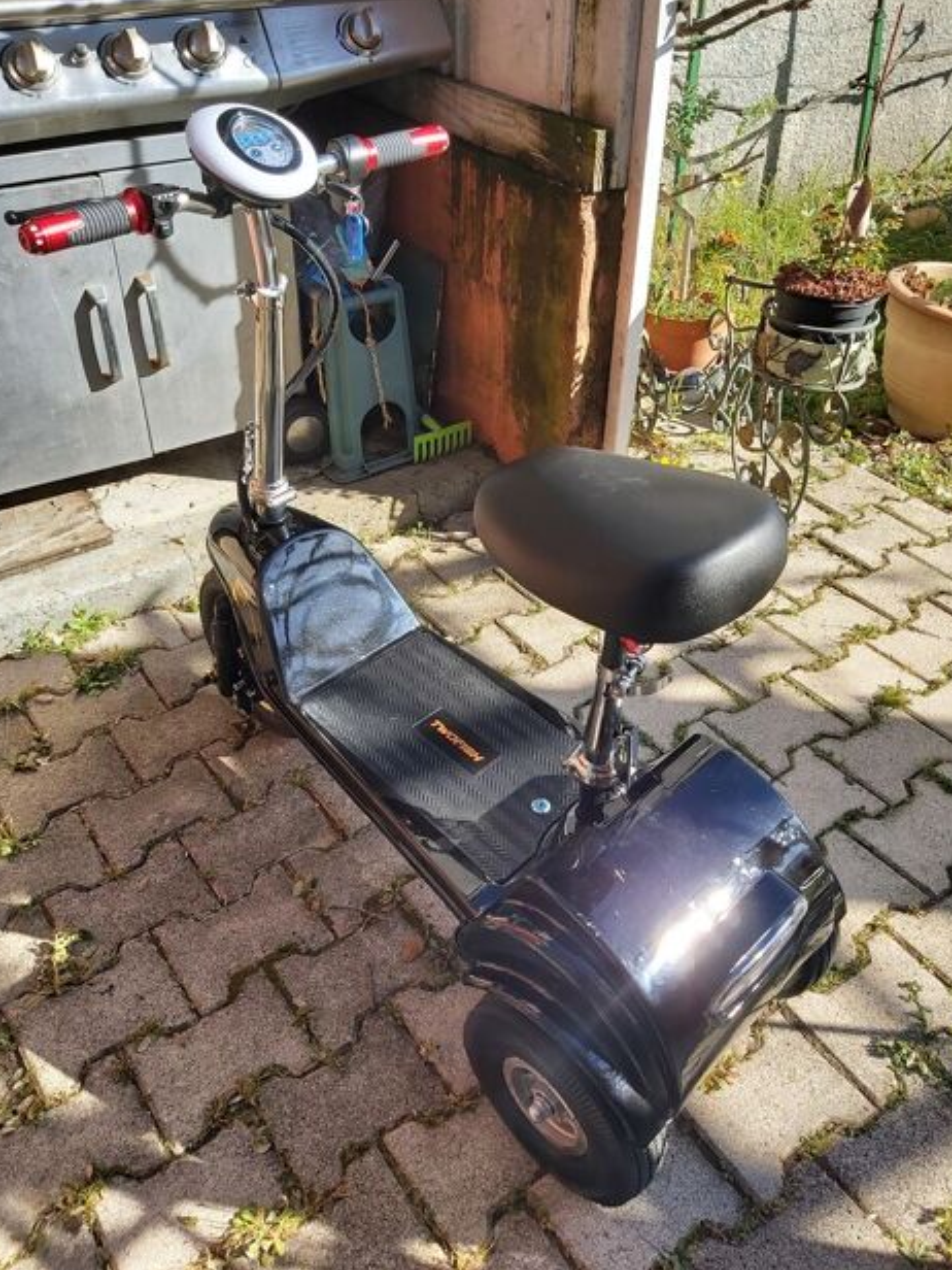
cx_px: 480
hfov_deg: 51.4
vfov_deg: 65.3
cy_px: 612
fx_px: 990
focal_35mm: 27
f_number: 1.7
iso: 64
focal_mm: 3.92
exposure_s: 1/807
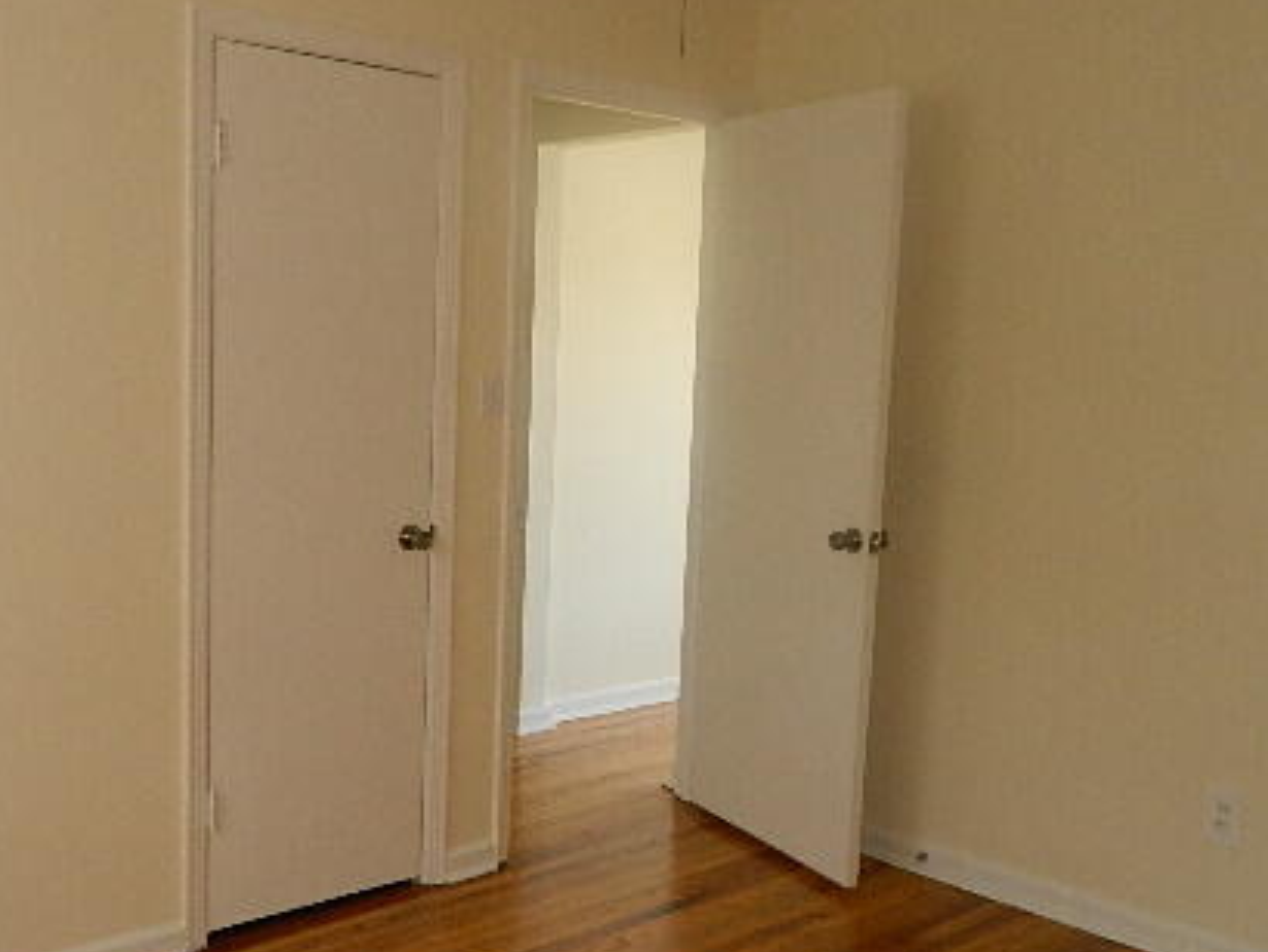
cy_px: 529
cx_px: 557
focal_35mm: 39
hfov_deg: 47.7
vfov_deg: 36.8
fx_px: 1429
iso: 200
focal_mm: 4.5
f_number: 3.1
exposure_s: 1/30
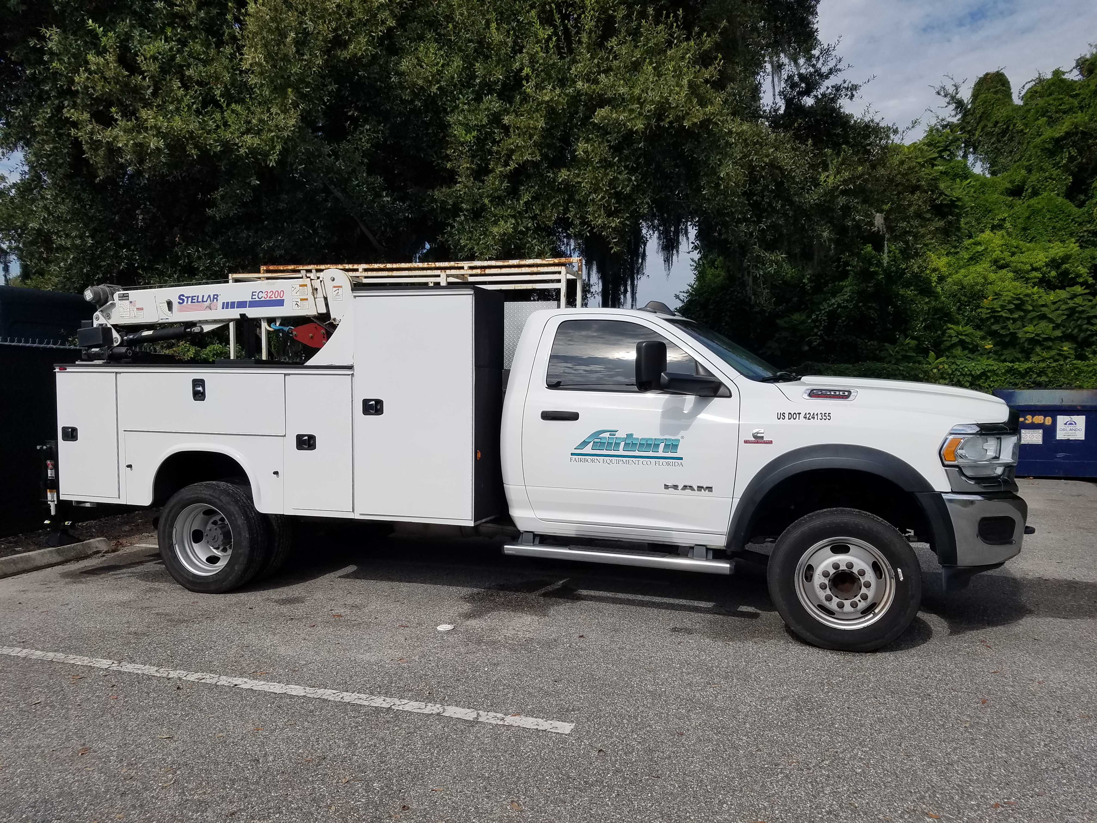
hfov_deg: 67.3
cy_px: 412
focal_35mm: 26
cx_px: 548
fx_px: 824
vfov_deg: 53.1
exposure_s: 1/4464
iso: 50
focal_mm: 4.2
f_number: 1.7
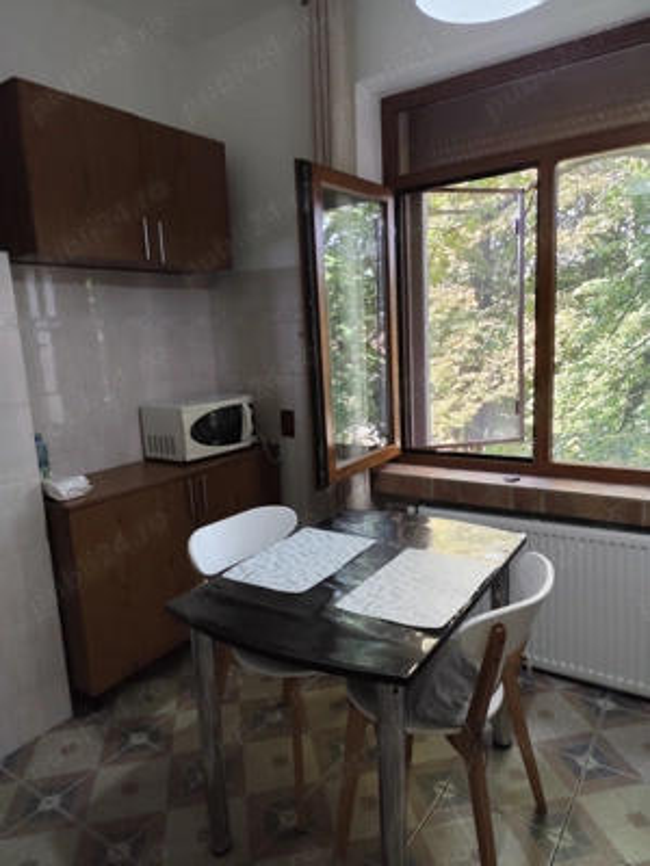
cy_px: 433
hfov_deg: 58.9
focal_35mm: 23
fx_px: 576
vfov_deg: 73.9
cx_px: 325
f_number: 1.65
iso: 125
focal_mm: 6.14
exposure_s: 1/50
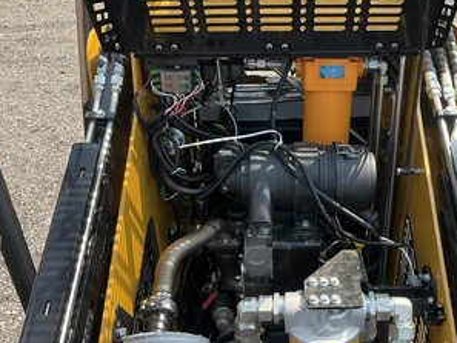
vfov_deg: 36.5
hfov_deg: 47.3
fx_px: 515
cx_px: 295
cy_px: 223
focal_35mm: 39
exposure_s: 1/435
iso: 25
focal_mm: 3
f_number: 1.8
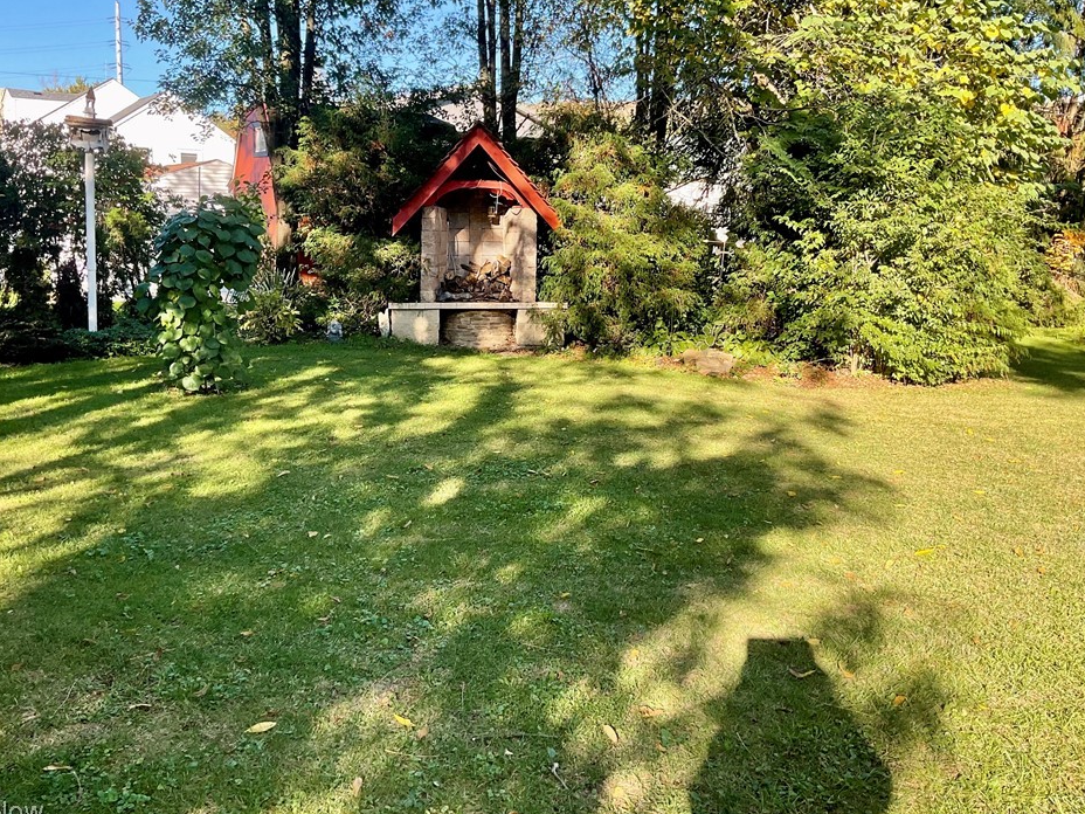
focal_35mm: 32
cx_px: 521
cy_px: 381
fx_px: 1003
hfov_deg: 56.8
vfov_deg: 44.1
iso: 16
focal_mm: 3
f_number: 1.8
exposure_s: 1/276
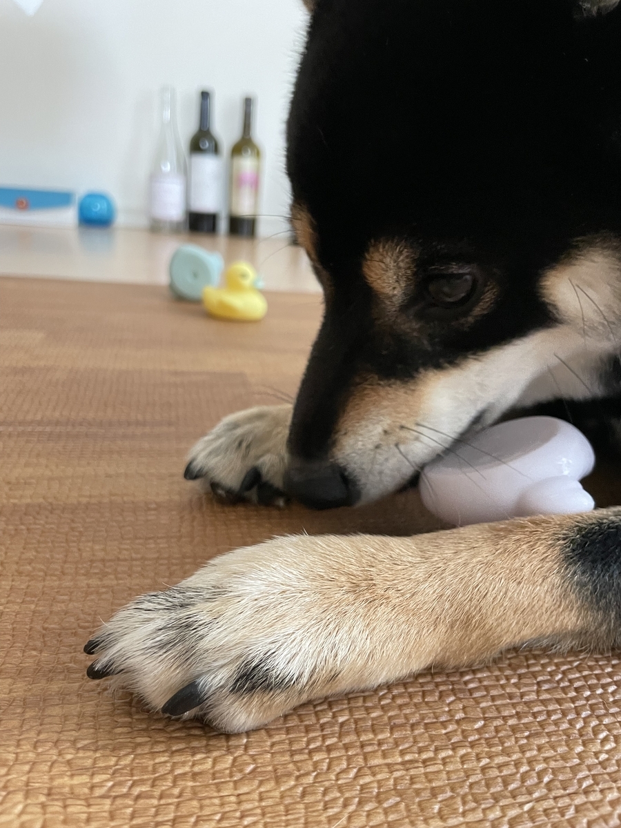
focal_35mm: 26
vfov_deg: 67.3
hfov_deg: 53.1
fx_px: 622
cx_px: 310
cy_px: 414
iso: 500
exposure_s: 1/60
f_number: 1.6
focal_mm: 4.2
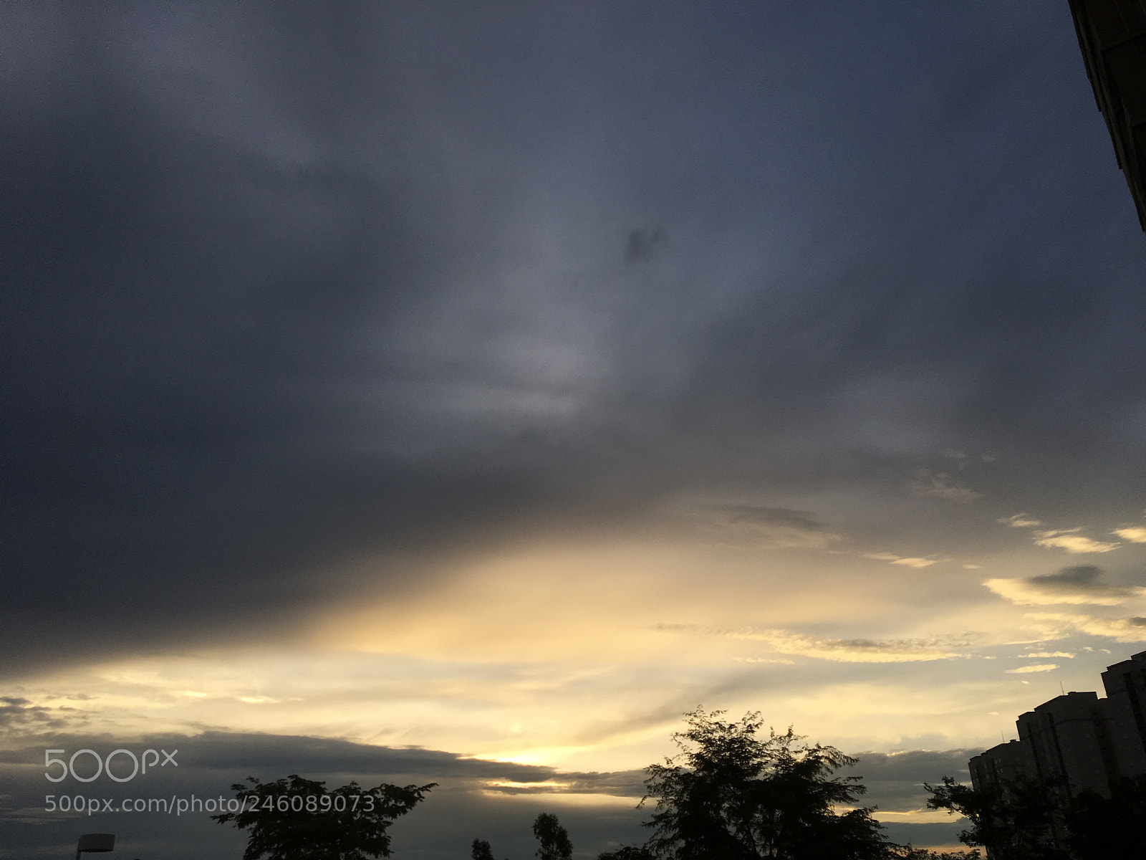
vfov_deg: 48.2
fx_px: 960
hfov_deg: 61.7
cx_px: 573
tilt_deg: +26.8
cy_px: 430
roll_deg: +2.0
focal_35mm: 29
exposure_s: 1/777
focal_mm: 4.15
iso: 25
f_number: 2.2
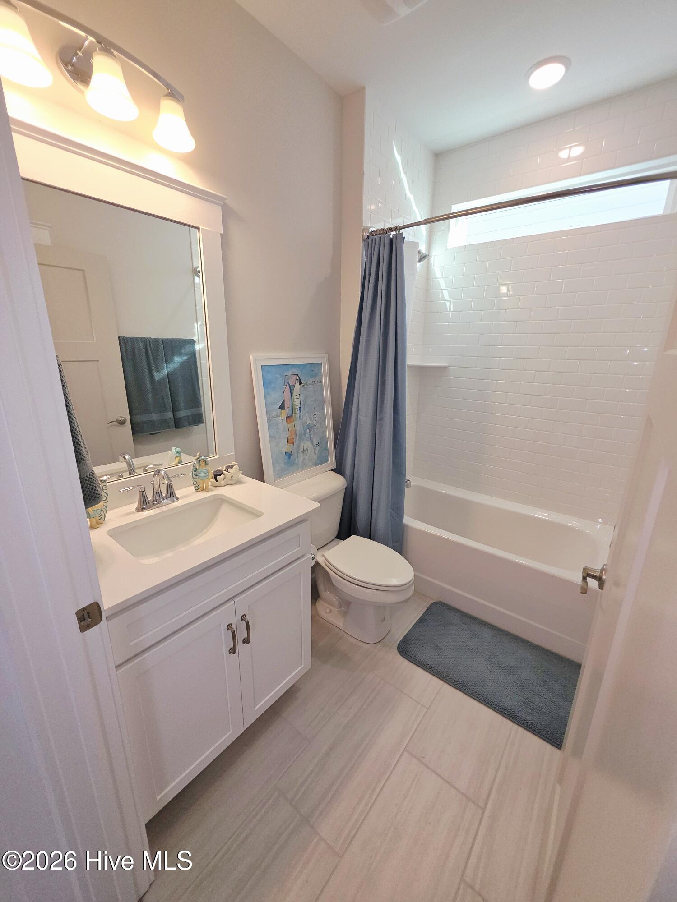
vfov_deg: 106.2
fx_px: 339
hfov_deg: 89.9
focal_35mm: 13
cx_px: 338
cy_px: 451
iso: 32
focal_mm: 2.2
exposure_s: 1/120
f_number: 1.9
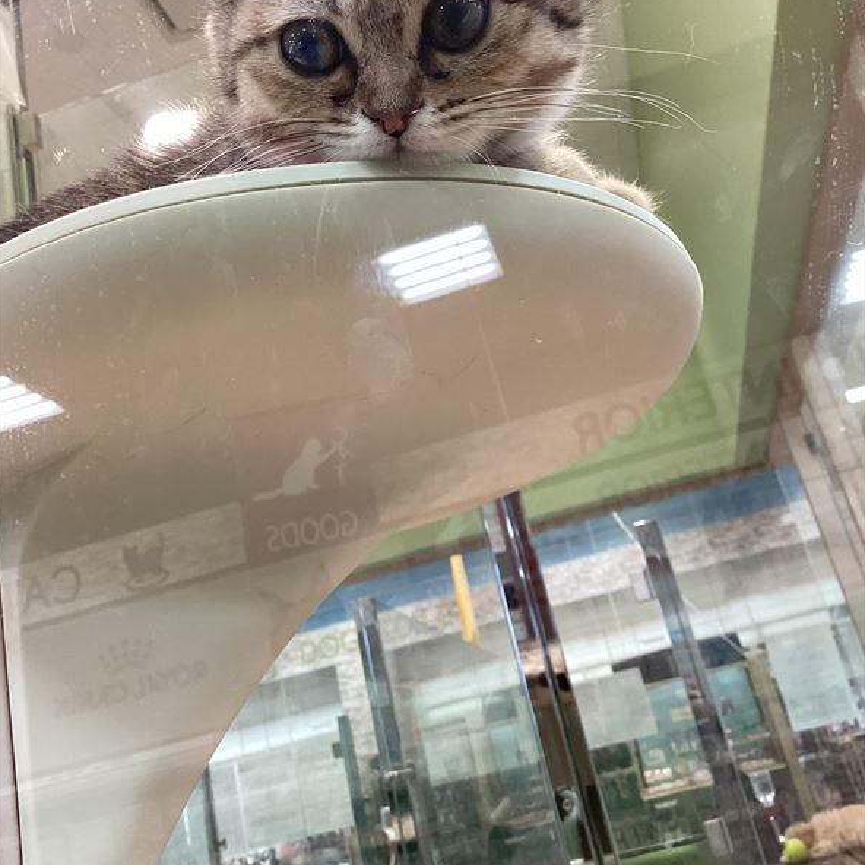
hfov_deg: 44.9
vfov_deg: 44.7
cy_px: 355
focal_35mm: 37
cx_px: 431
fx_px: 1046
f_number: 2.4
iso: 80
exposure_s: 1/60
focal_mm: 3.3
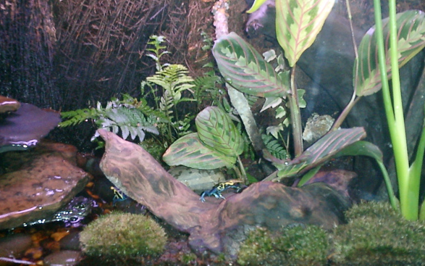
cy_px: 99
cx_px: 177
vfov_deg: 24.8
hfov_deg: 38.8
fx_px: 602
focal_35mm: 52
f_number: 3.2
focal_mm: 7.5
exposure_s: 1/30
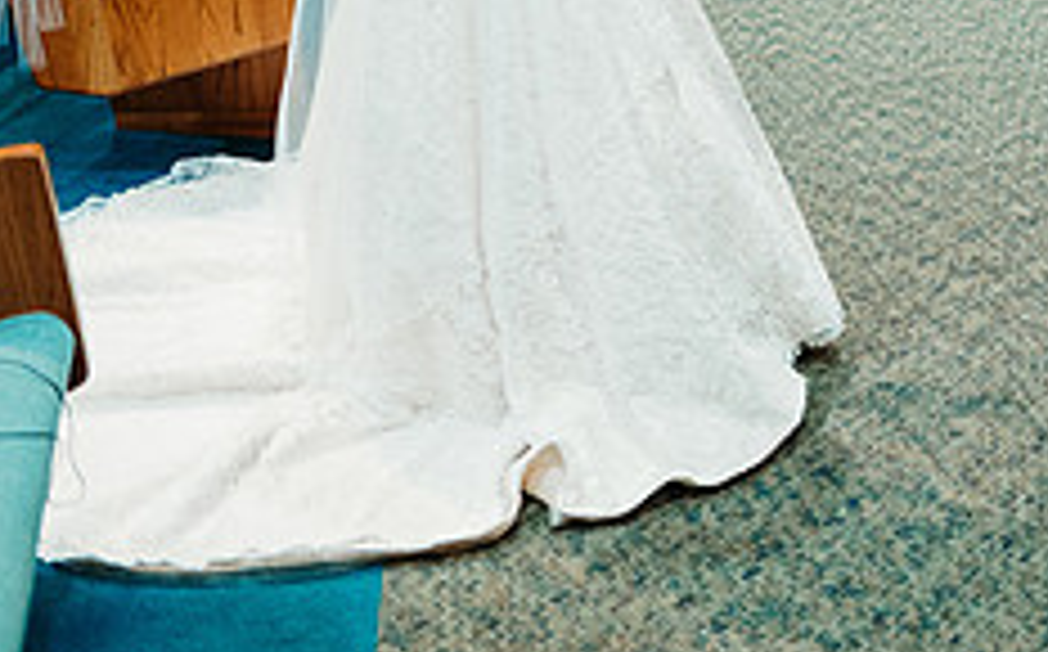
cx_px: 1003
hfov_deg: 31.4
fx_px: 1740
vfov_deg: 19.9
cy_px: -142
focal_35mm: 61
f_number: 1.8
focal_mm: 24
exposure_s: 1/100
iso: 2000
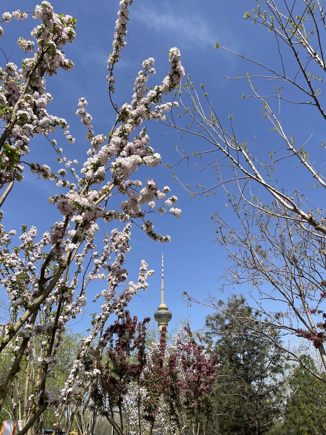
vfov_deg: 67.3
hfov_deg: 53.1
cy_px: 218
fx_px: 326
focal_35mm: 26
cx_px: 163
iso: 32
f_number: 1.6
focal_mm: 4.2
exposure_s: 1/3509
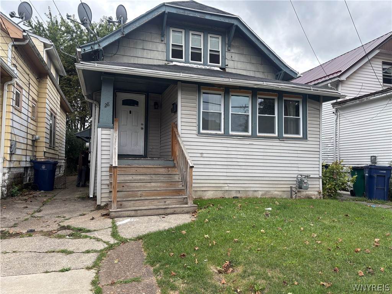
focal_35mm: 26
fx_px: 294
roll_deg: -0.3
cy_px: 147
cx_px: 196
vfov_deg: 53.1
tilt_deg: +2.6
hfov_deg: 67.3
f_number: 1.6
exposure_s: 1/448
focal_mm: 5.96
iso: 50
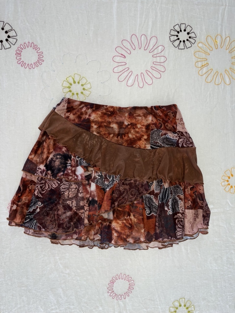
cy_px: 156
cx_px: 118
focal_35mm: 26
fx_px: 235
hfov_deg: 53.1
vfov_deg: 67.3
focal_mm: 5.1
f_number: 1.6
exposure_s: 1/122
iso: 32
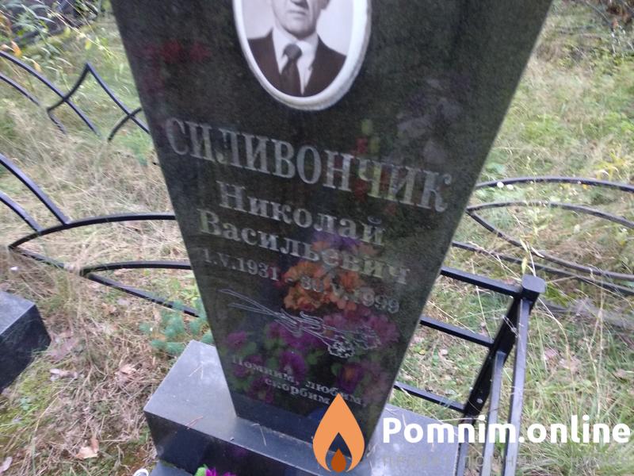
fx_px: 476
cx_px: 317
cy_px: 238
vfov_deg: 53.1
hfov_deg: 67.3
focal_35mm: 26
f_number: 2.2
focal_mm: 3.81
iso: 640
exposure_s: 1/24
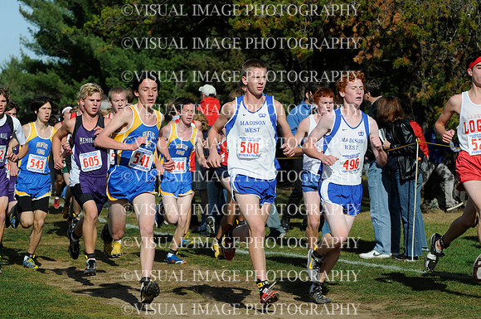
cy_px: 160
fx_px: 2101
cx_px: 240
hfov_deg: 13.1
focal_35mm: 158
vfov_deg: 8.7
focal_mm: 105
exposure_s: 1/1000
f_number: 5.6
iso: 200
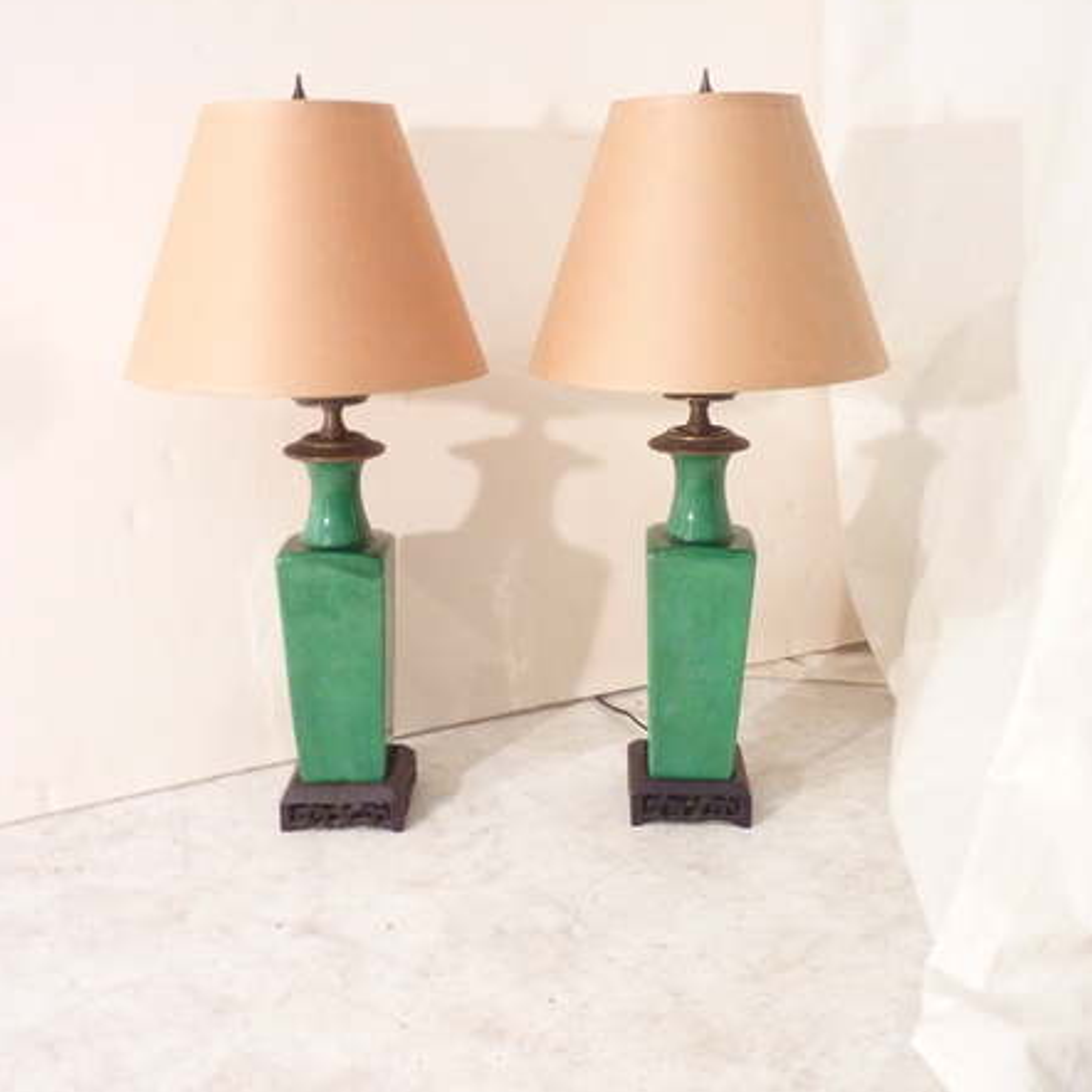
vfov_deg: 46.0
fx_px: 1285
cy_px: 541
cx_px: 519
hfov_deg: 46.0
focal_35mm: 36
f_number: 3.4
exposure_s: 1/8
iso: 400
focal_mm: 5
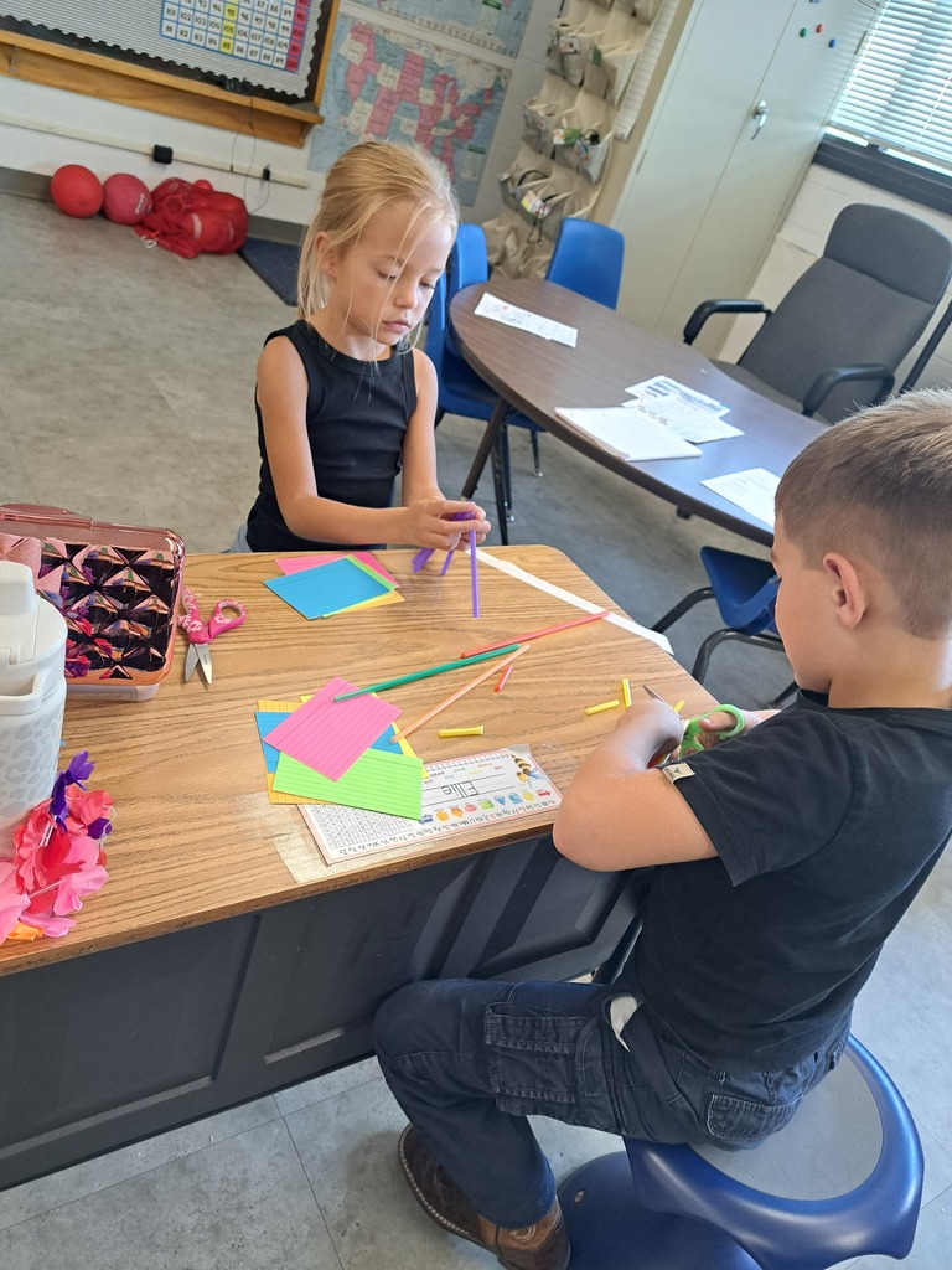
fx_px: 880
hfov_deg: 56.8
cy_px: 635
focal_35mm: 24
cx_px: 476
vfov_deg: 71.6
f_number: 1.8
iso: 125
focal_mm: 5.23
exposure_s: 1/60
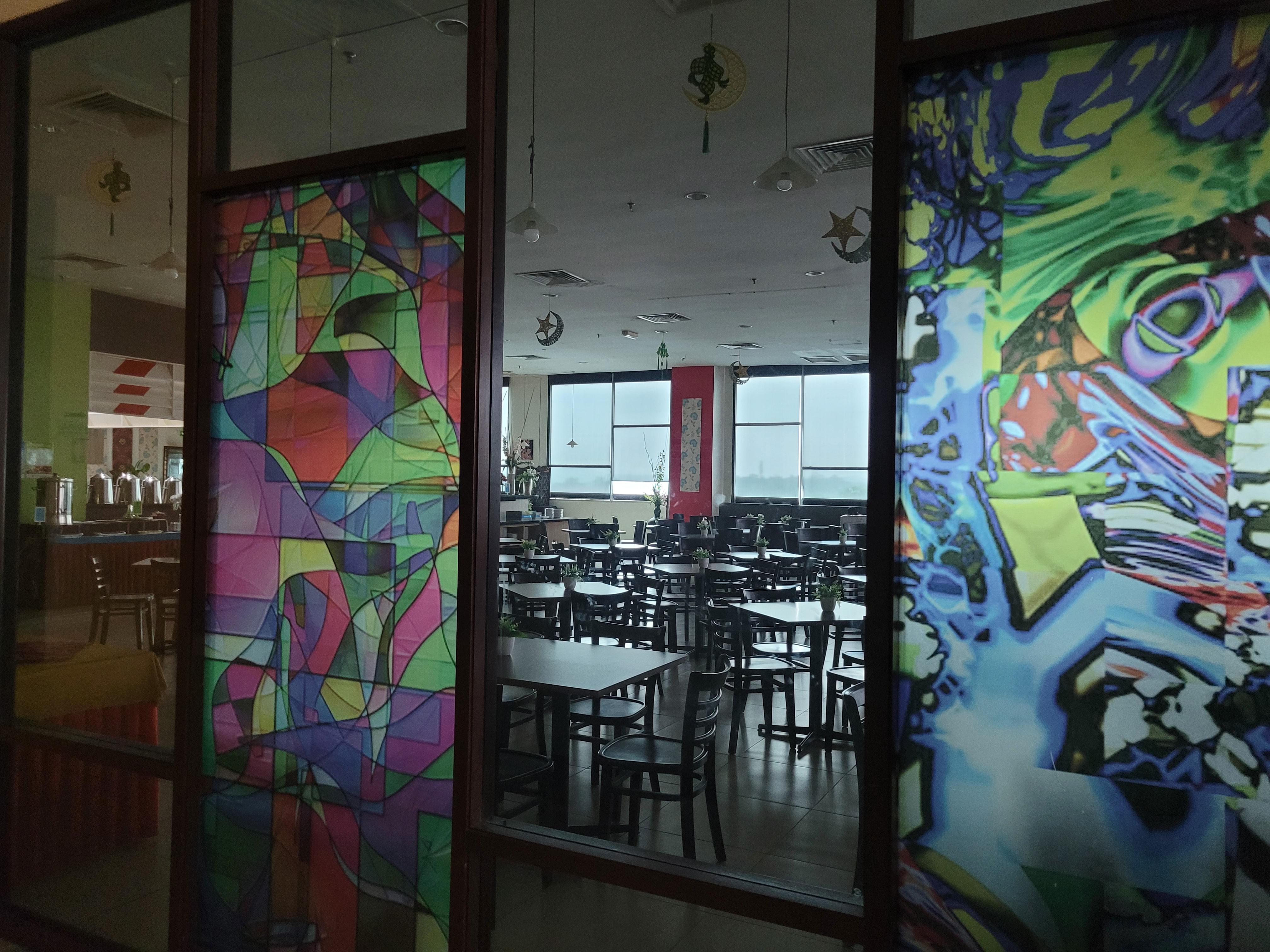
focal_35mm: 26
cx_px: 635
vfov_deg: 53.1
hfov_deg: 67.3
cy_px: 476
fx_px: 954
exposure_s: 1/40
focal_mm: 5.4
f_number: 1.8
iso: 400
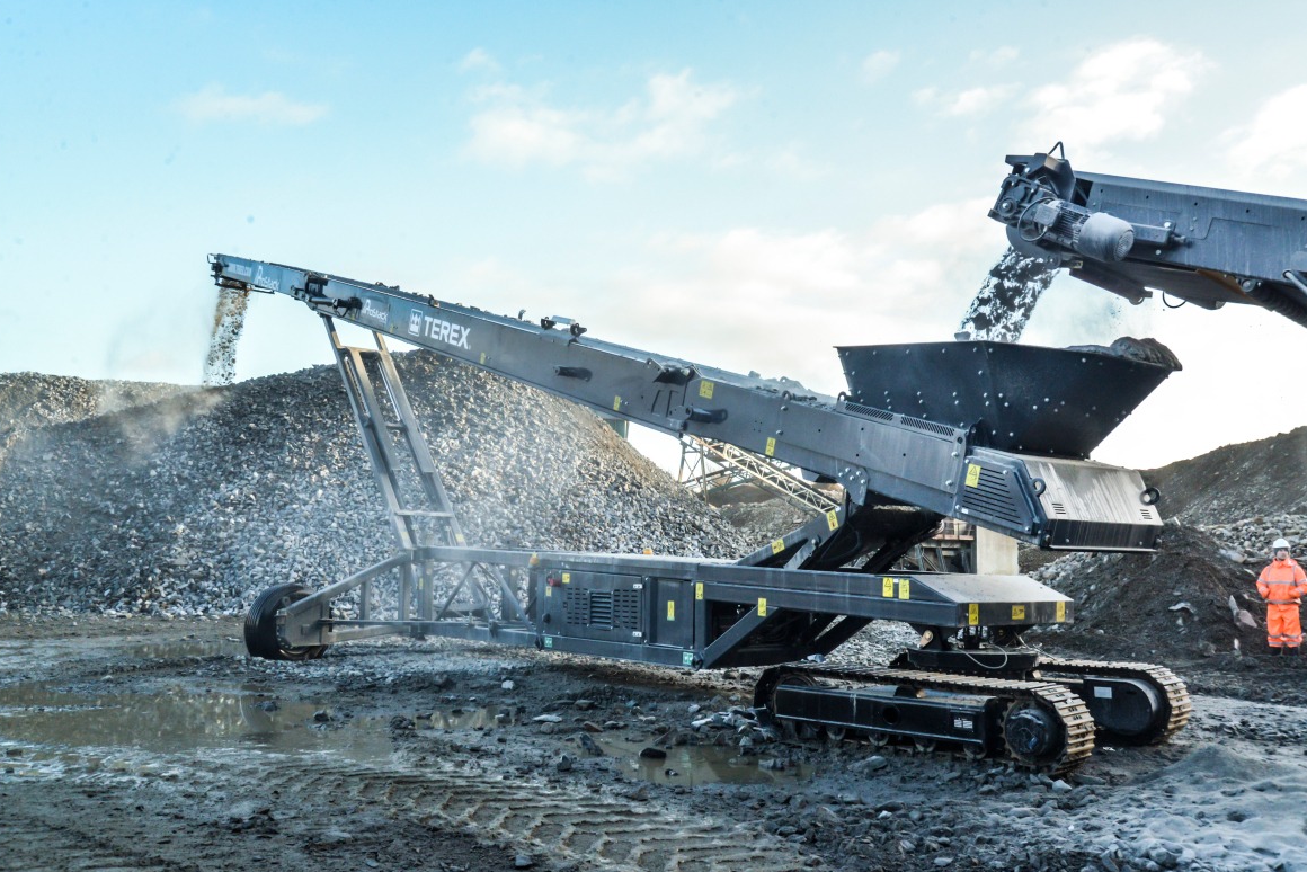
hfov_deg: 61.9
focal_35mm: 30
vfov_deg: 43.6
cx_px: 641
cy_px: 424
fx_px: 1089
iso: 2000
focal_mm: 29
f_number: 13
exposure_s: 1/320
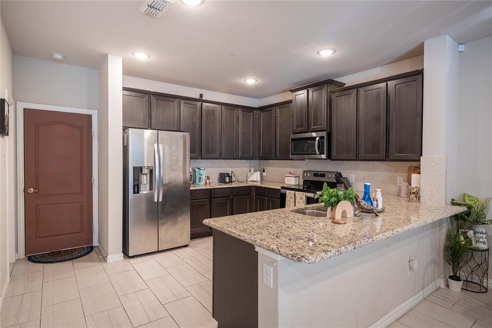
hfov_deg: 84.0
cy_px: 164
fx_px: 273
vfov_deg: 61.9
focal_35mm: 20
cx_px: 246
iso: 100
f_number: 8
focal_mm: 20
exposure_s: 1/2
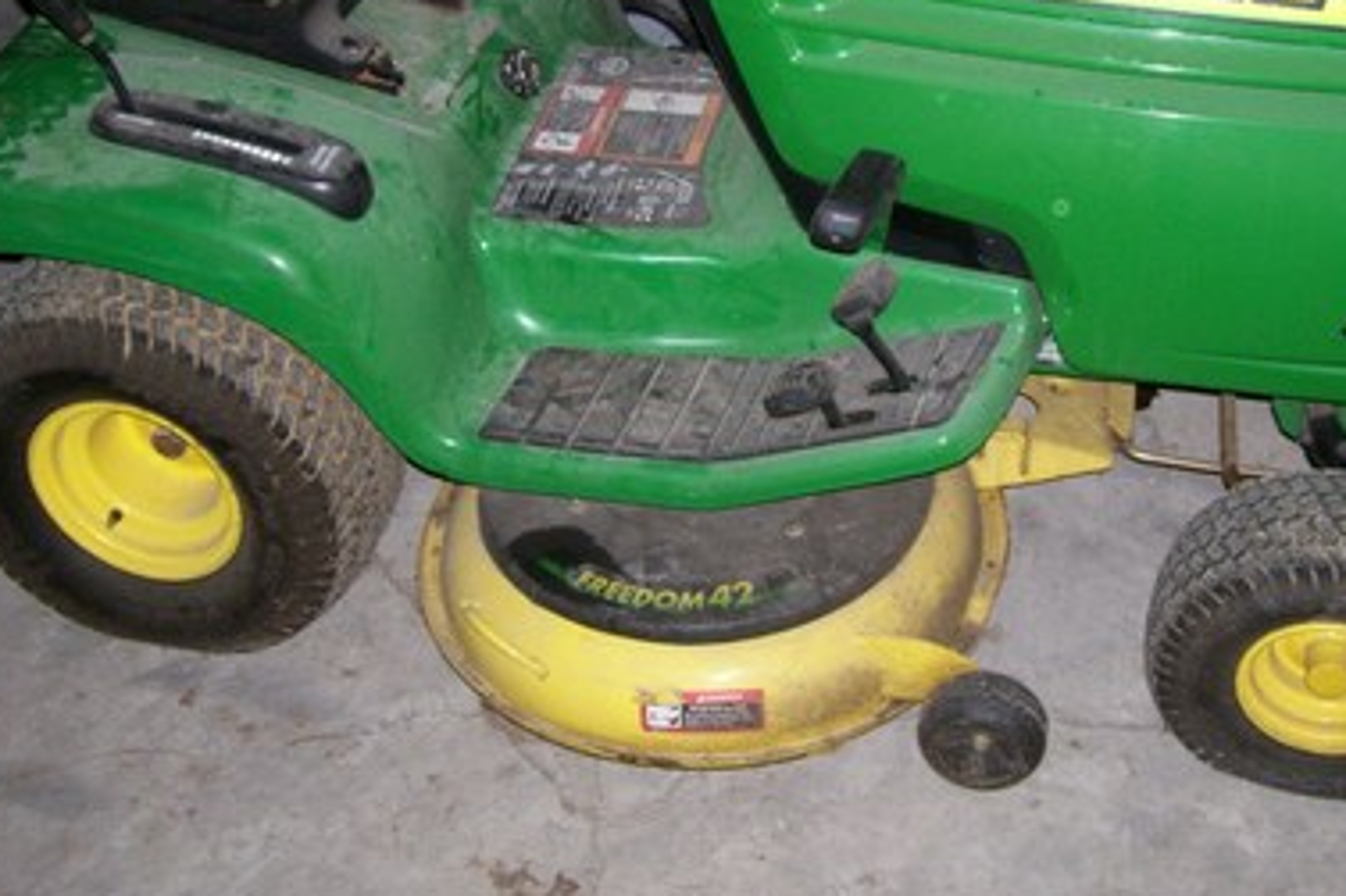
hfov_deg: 38.7
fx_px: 1906
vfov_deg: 26.1
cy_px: 218
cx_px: 807
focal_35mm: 51
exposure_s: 1/64
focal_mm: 5.6
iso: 80
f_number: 2.7
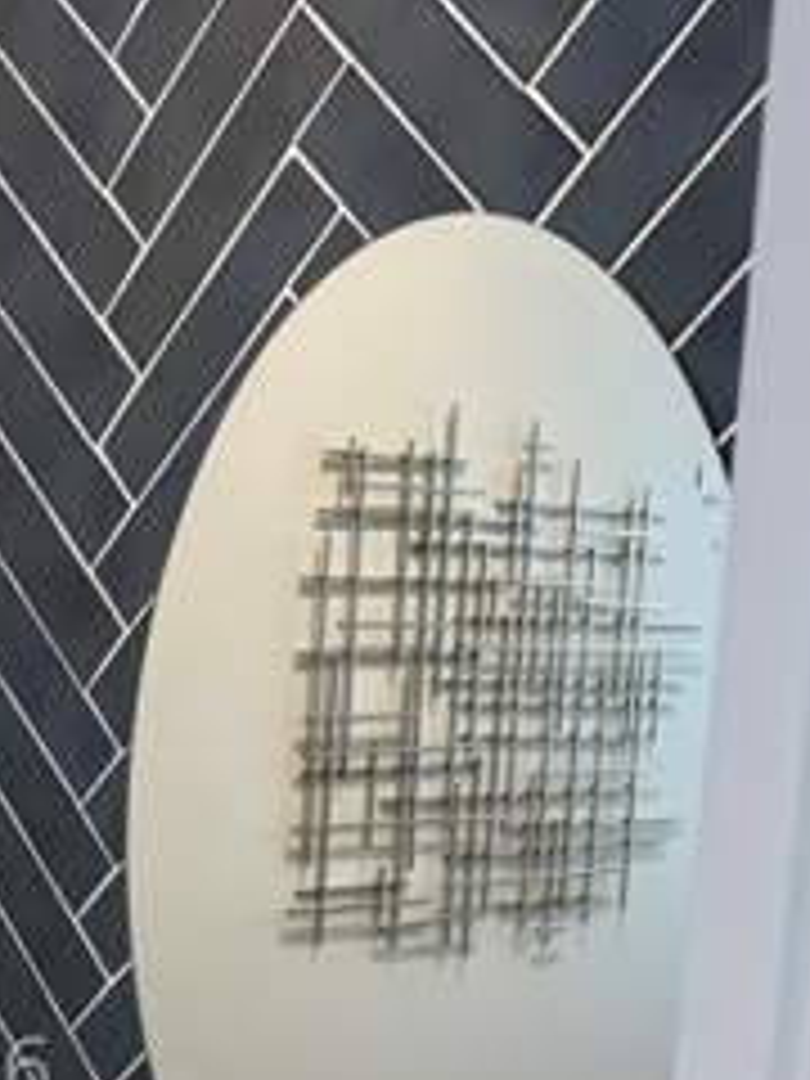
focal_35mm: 64
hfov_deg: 21.8
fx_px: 1997
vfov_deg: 28.5
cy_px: 1071
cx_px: -54
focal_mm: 6.76
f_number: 1.78
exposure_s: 1/60
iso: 125
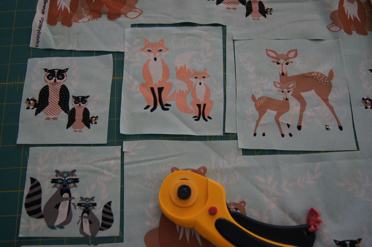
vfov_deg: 36.8
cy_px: 124
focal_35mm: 36
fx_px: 371
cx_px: 186
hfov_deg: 53.2
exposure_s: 1/40
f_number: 4
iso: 800
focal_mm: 24
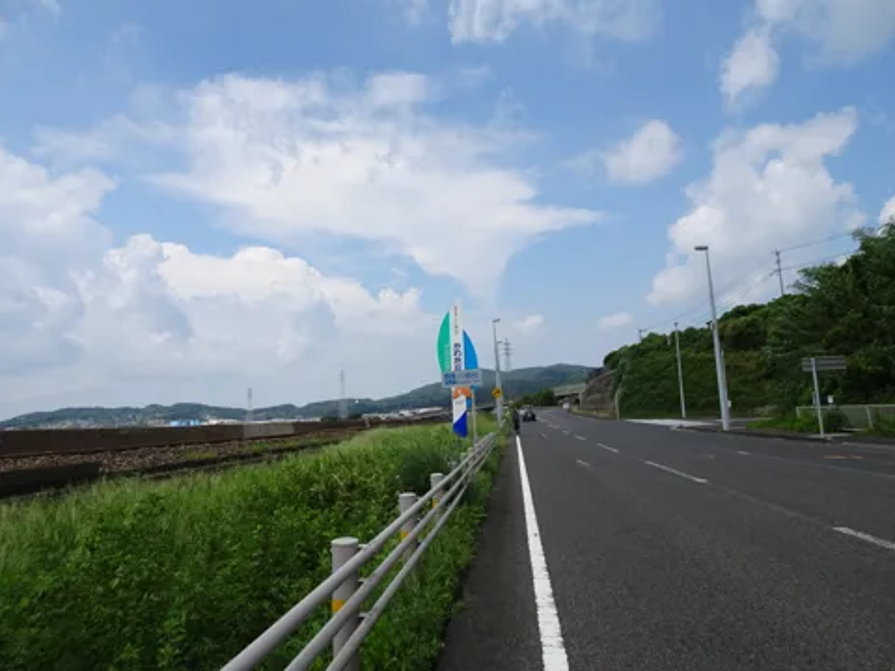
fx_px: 621
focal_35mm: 24
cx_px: 448
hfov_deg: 71.6
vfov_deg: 56.8
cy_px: 336
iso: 80
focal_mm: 4.1
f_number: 3.5
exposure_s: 1/1000
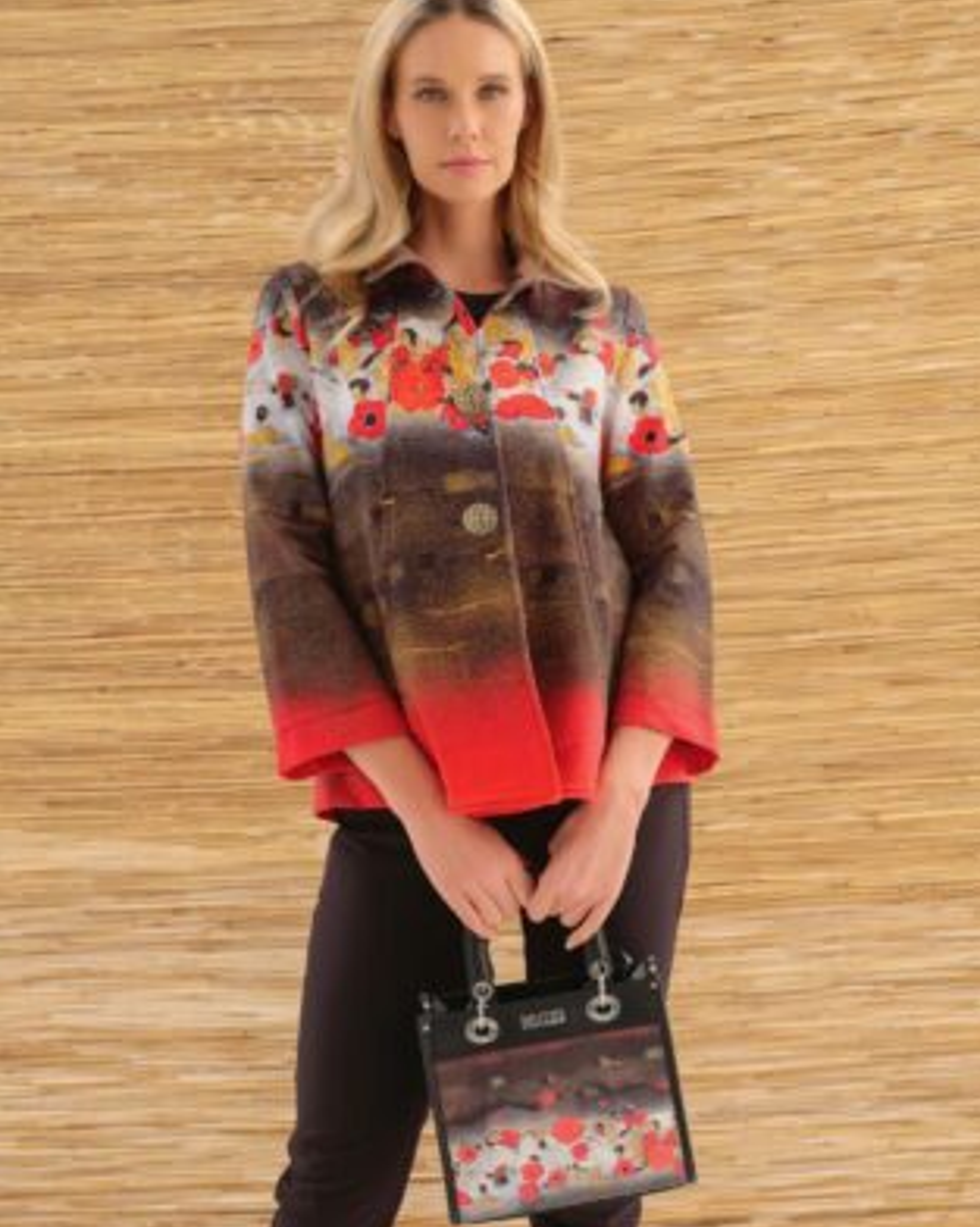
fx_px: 2033
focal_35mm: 56
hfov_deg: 27.1
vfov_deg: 33.6
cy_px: 592
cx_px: 495
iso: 200
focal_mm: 67.6
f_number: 7.1
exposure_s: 1/100
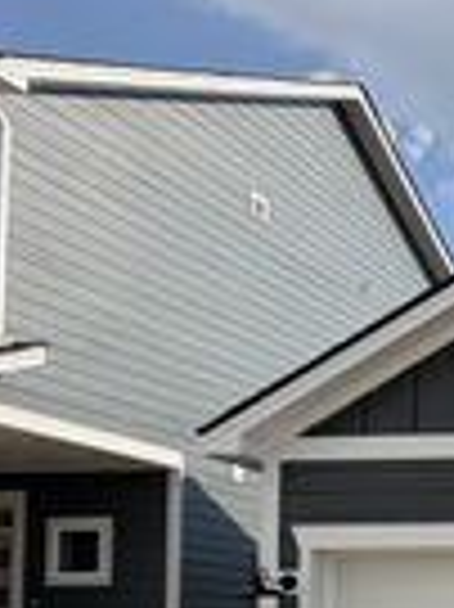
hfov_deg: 18.7
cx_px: 895
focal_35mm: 52
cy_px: 615
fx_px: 911
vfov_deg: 33.5
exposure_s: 1/985
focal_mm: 2.22
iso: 25
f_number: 2.2
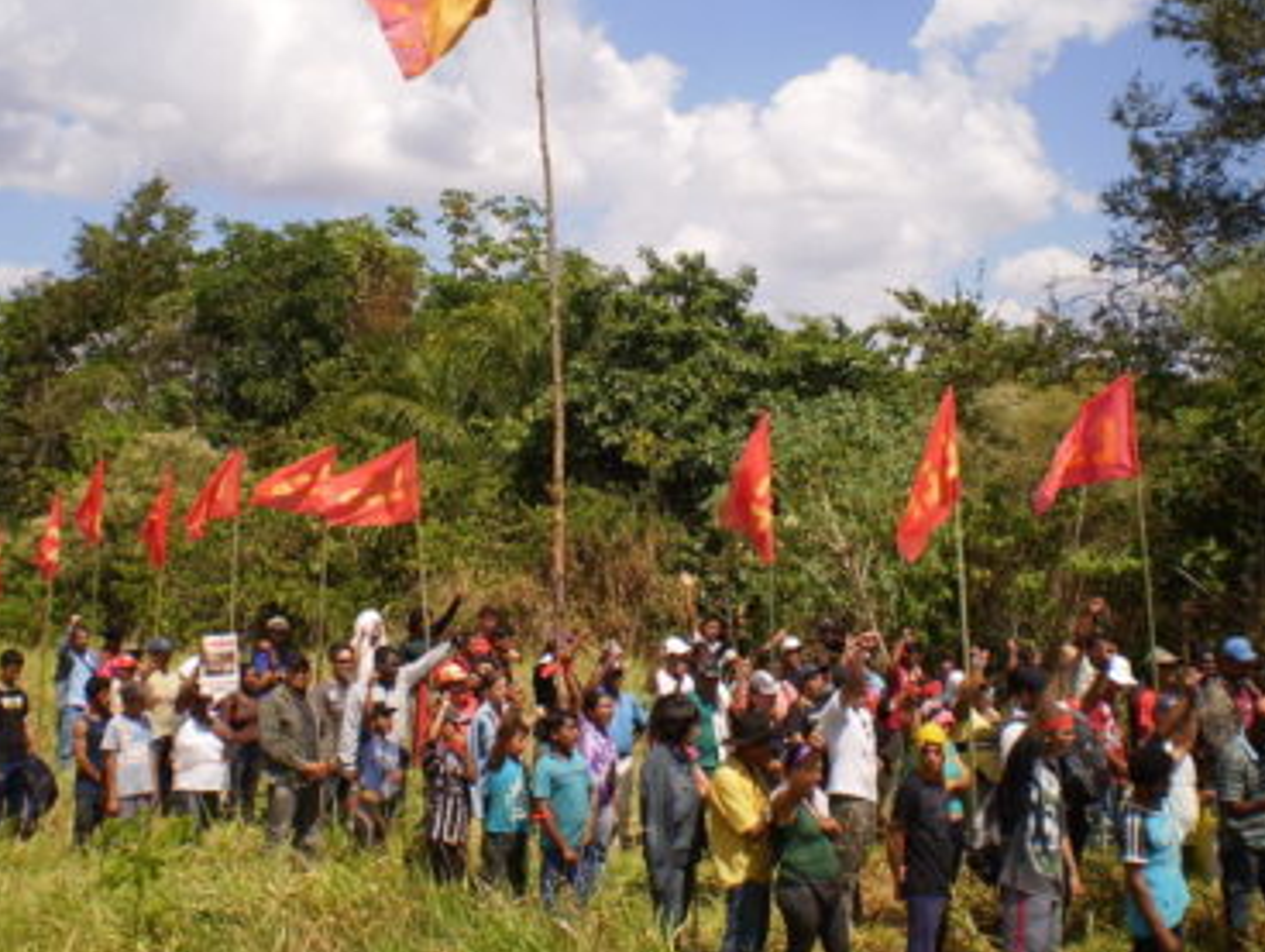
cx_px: 636
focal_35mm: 44
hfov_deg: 42.9
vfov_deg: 32.8
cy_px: 381
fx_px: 1610
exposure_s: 1/800
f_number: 4.6
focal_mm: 6.3
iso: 64
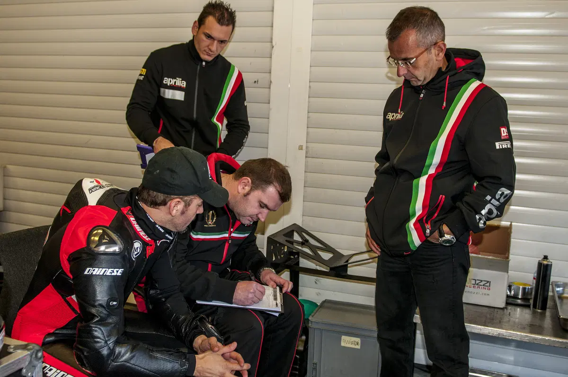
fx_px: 567
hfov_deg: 53.2
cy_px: 188
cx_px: 284
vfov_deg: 36.8
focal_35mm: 36
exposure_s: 1/125
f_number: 2.8
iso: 200
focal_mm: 24
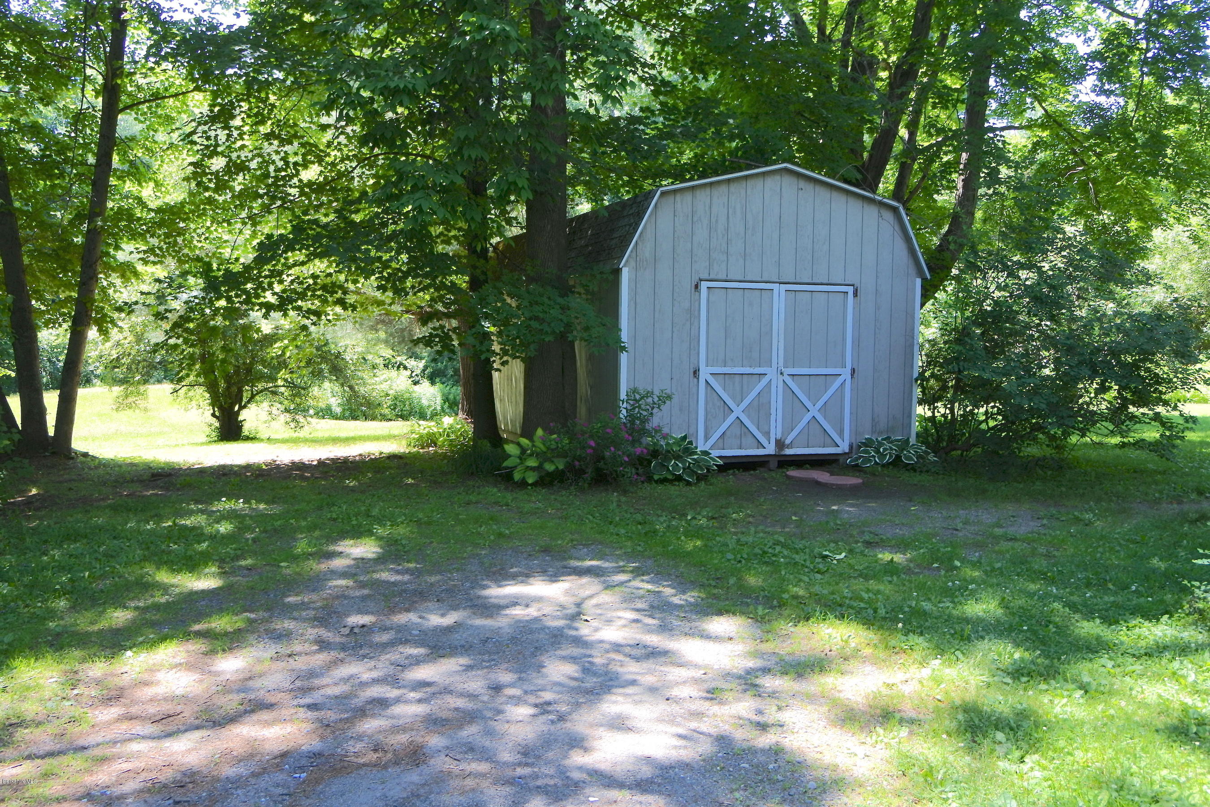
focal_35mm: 31
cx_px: 605
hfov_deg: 60.3
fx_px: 1042
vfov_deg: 42.3
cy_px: 404
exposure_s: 1/80
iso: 160
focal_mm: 11.5
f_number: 5.3
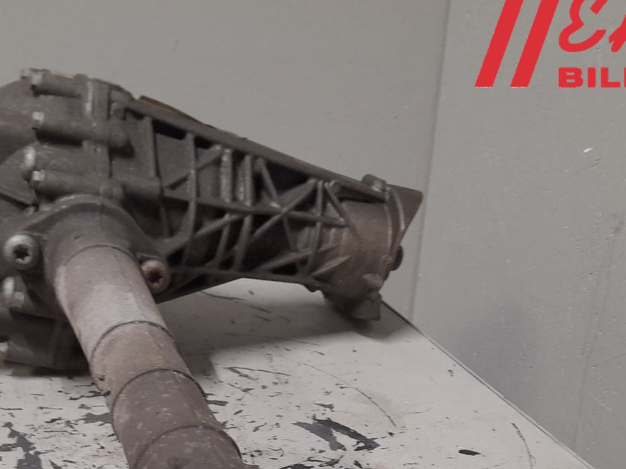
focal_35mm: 51
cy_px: 460
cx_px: 219
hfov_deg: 37.2
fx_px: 922
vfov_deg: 27.1
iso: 200
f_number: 2
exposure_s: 1/50
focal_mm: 4.6
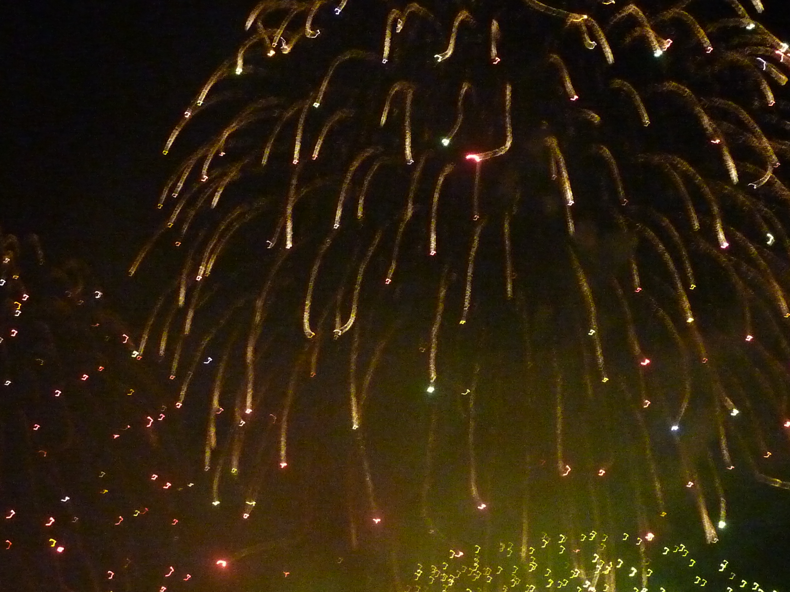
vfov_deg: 19.4
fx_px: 1734
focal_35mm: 76
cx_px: 395
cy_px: 296
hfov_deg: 25.7
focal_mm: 6.9
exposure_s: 1/8
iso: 800
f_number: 3.7
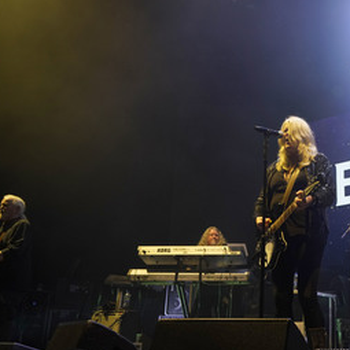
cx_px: 267
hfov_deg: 38.9
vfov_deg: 40.0
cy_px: 169
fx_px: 480
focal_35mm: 42
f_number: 5
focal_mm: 28
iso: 1600
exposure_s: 1/80
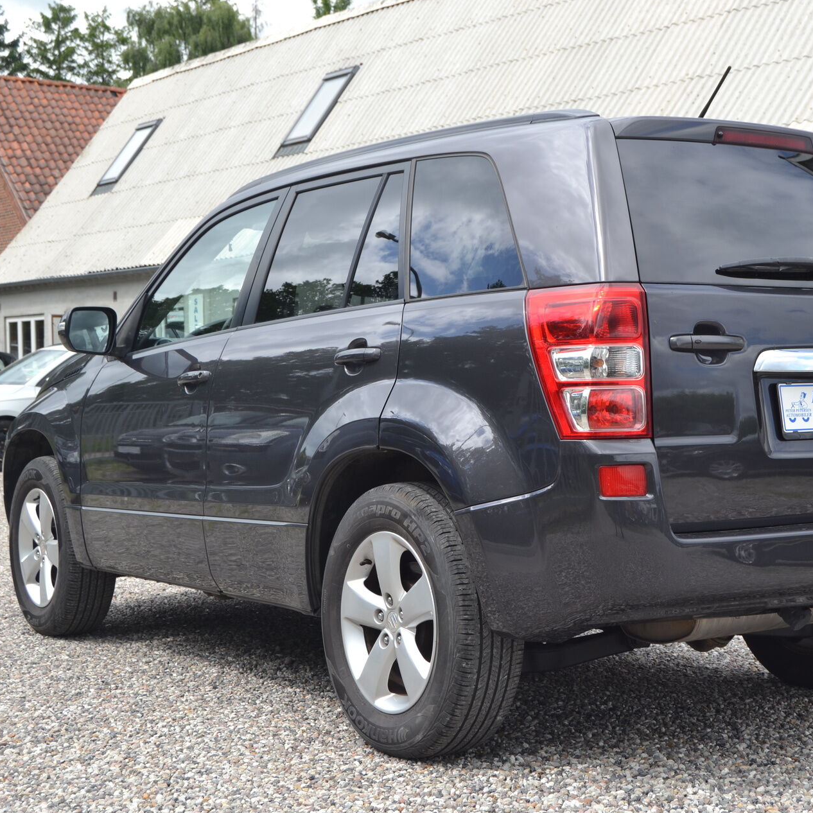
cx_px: 507
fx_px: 1541
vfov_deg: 29.6
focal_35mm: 58
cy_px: 408
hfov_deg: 29.4
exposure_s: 1/160
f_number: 6.3
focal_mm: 30
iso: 100
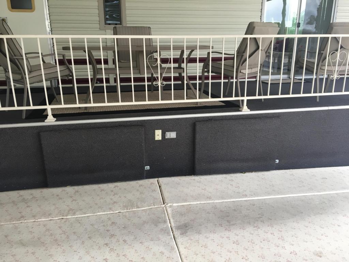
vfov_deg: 48.2
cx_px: 174
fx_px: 292
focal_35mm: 29
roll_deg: -0.4
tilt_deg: -17.1
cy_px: 131
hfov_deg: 61.7
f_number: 2.2
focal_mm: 4.15
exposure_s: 1/30
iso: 50
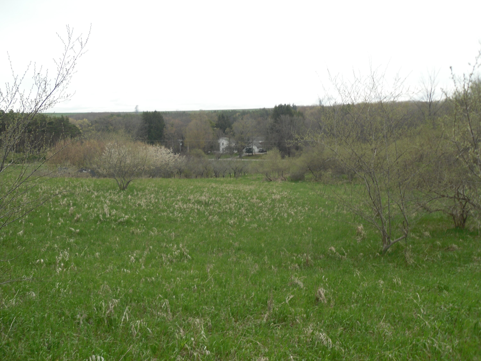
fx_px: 472
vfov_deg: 41.8
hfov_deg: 54.0
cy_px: 180
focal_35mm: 34
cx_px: 240
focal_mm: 6
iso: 80
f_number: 8.1
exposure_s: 1/152
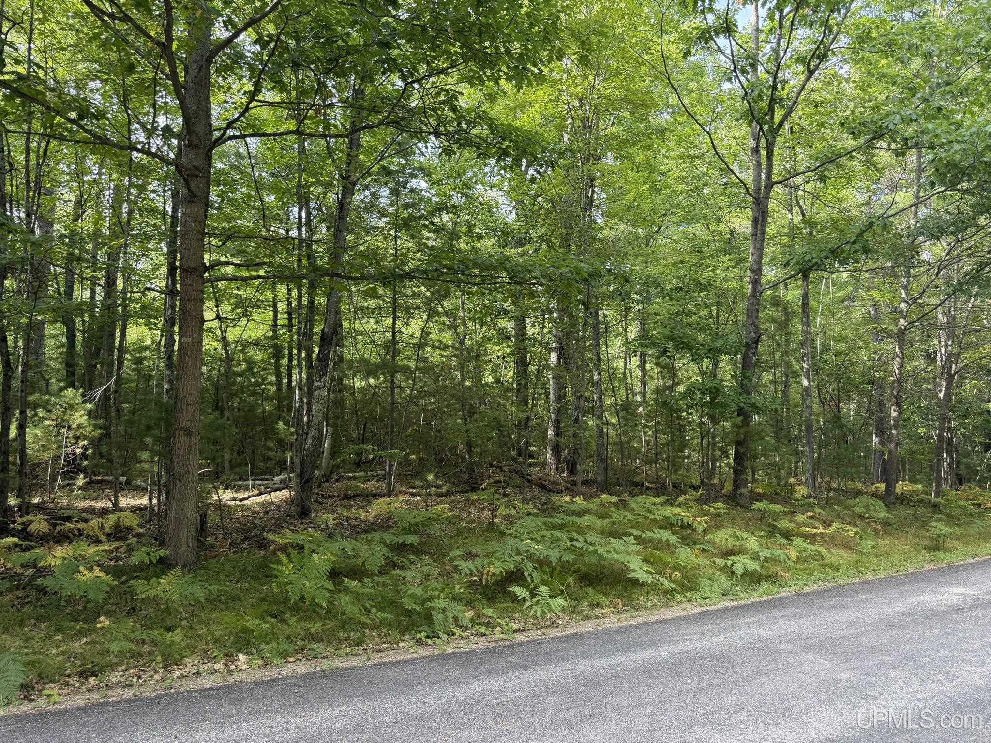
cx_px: 496
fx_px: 687
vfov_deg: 56.8
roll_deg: +0.6
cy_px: 372
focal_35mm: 24
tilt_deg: +6.5
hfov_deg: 71.6
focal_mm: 6.76
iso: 64
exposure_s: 1/140
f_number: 1.78
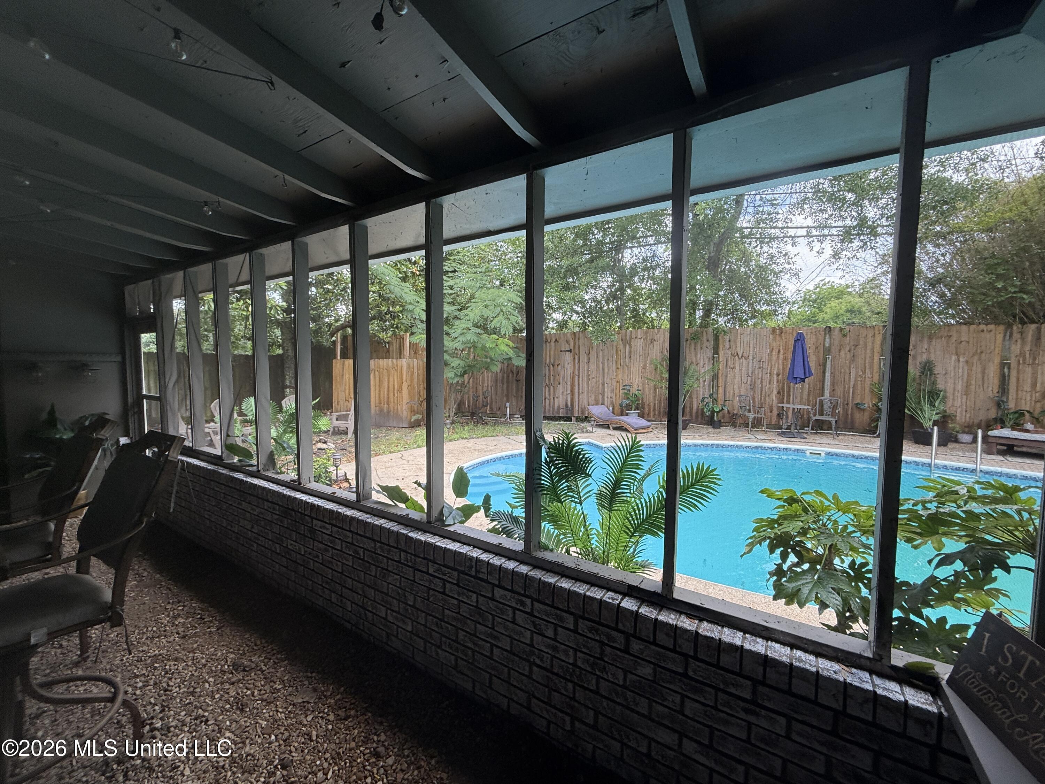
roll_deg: +0.0
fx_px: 423
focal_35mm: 14
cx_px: 522
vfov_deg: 85.7
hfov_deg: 102.1
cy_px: 392
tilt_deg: -3.2
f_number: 2.2
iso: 64
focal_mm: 2.22
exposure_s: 1/178
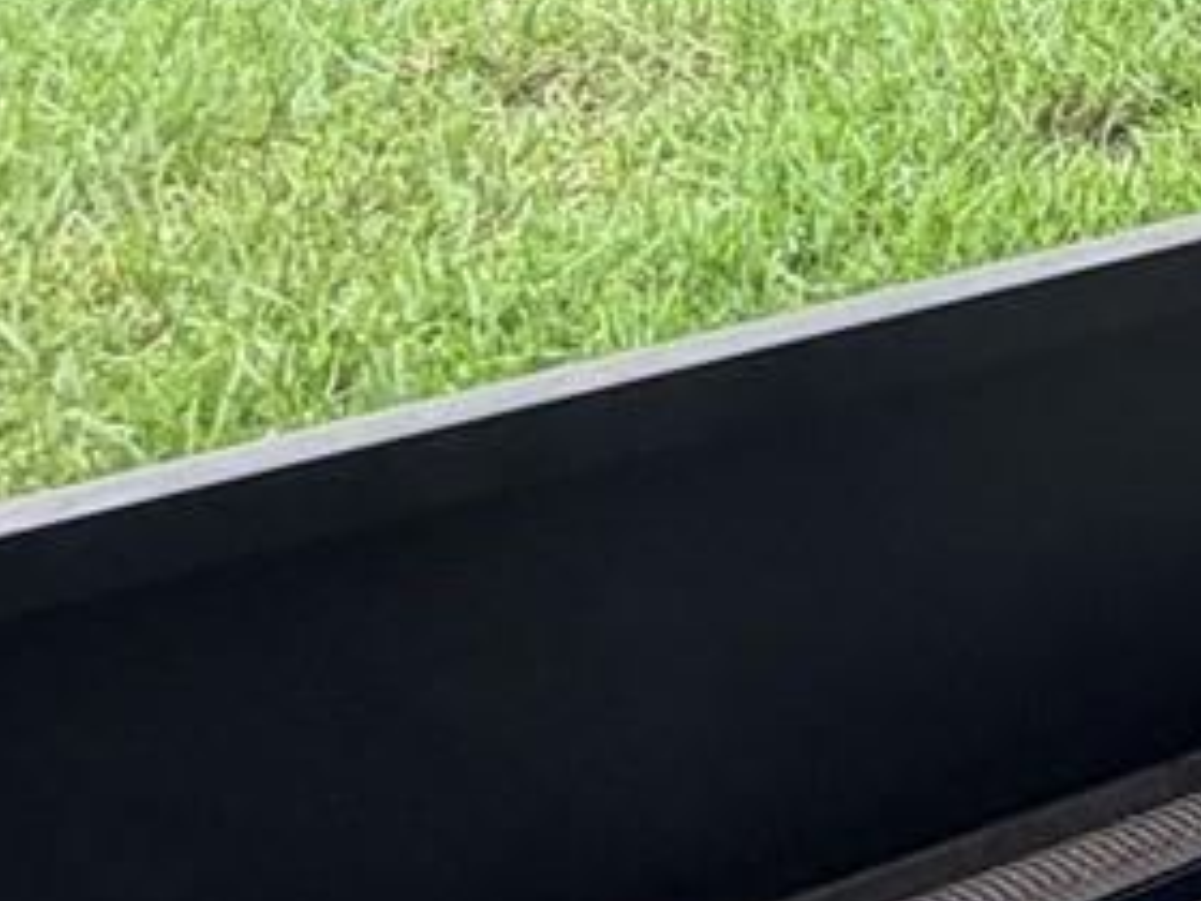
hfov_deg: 16.0
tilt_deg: -3.3
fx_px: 2776
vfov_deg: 15.2
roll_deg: -0.1
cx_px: 2664
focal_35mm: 80
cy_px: -854
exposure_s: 1/224
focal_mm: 2.22
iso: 40
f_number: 2.2
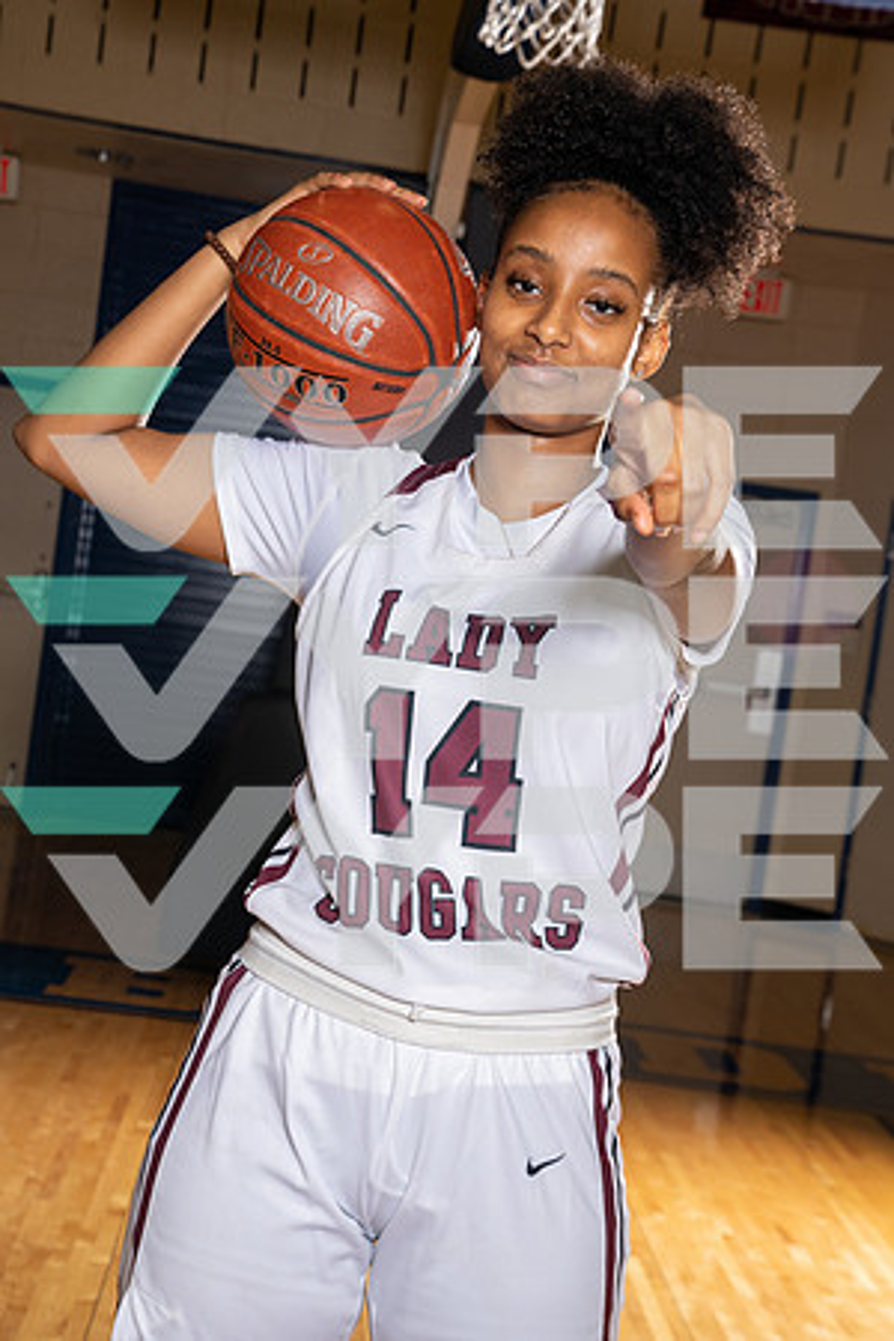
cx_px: 447
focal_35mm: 65
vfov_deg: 31.0
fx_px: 2421
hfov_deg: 20.9
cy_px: 670
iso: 640
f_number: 8
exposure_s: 1/250
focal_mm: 65
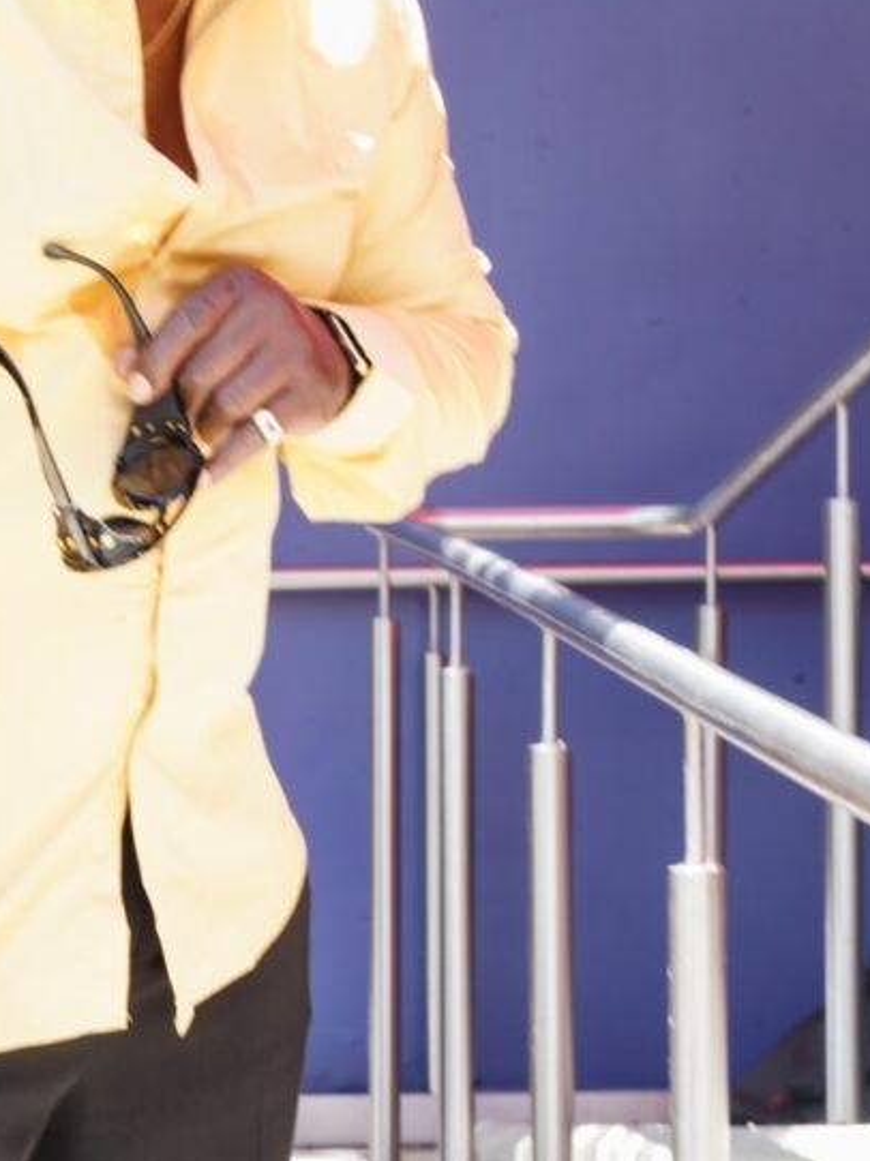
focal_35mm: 169
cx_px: 172
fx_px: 5668
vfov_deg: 11.7
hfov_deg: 8.8
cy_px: 317
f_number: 16
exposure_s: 1/25
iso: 640
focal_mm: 93
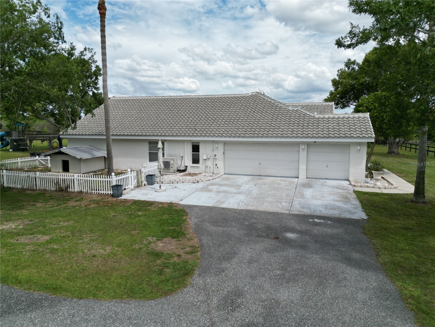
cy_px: 164
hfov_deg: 71.6
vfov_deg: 56.8
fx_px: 302
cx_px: 218
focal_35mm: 24
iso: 140
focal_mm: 6.72
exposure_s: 1/5000
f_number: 1.7
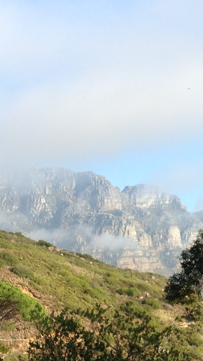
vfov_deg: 20.7
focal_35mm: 103
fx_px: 985
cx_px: 77
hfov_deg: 11.8
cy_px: 231
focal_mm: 4.12
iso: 50
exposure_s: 1/686
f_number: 2.4
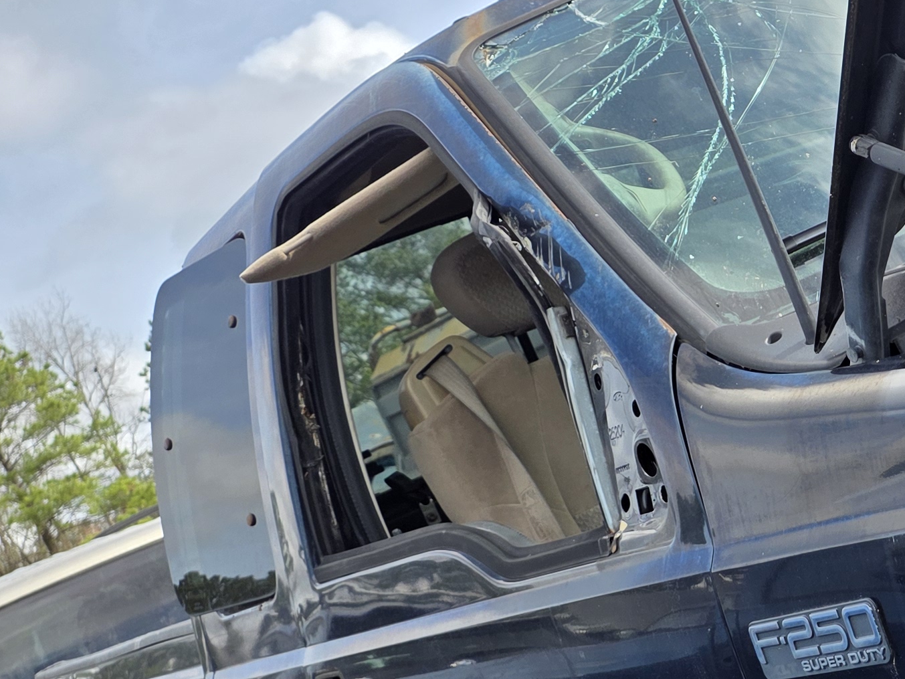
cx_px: 1172
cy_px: 451
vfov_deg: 21.5
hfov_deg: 24.9
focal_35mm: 68
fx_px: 1778
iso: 80
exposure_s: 1/2985
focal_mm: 6.25
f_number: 1.7
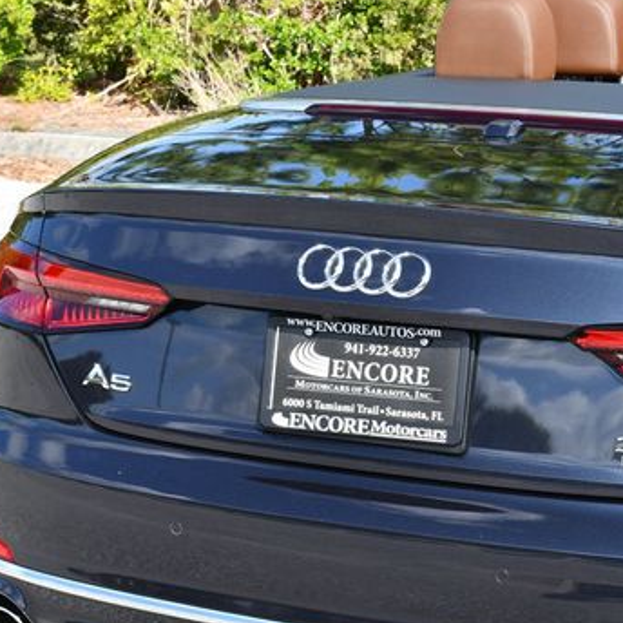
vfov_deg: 15.3
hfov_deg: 15.3
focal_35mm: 114
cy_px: 359
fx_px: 2321
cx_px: 407
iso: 200
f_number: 7.1
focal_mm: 36
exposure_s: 1/250
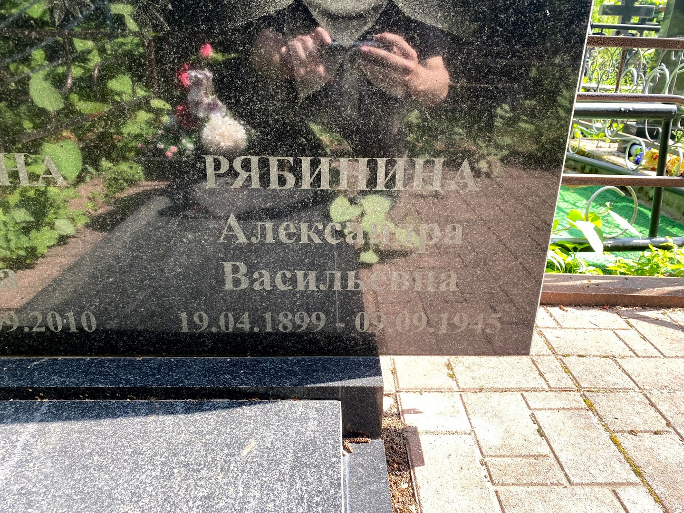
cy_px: 256
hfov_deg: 67.3
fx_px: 514
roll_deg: -1.7
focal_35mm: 26
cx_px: 342
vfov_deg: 53.1
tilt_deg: -22.1
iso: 32
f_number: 1.8
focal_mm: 4.25
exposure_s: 1/343
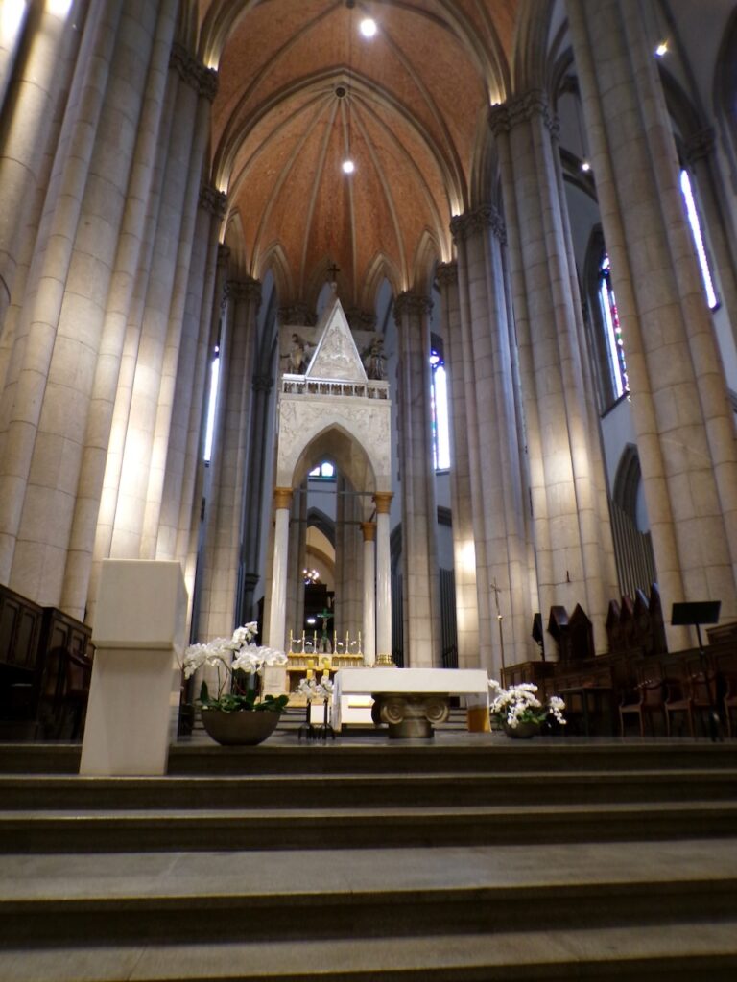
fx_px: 681
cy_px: 491
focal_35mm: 24
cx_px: 368
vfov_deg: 71.6
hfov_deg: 56.8
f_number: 3
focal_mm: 4.3
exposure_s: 1/34
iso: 382
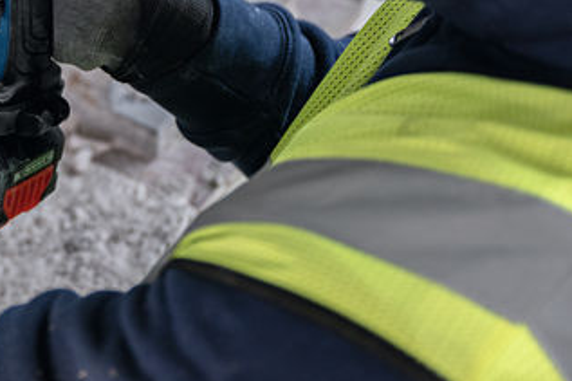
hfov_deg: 16.3
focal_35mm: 121
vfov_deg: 11.1
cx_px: -97
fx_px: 1921
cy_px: -70
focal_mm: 48
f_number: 2.8
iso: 1250
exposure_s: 1/160
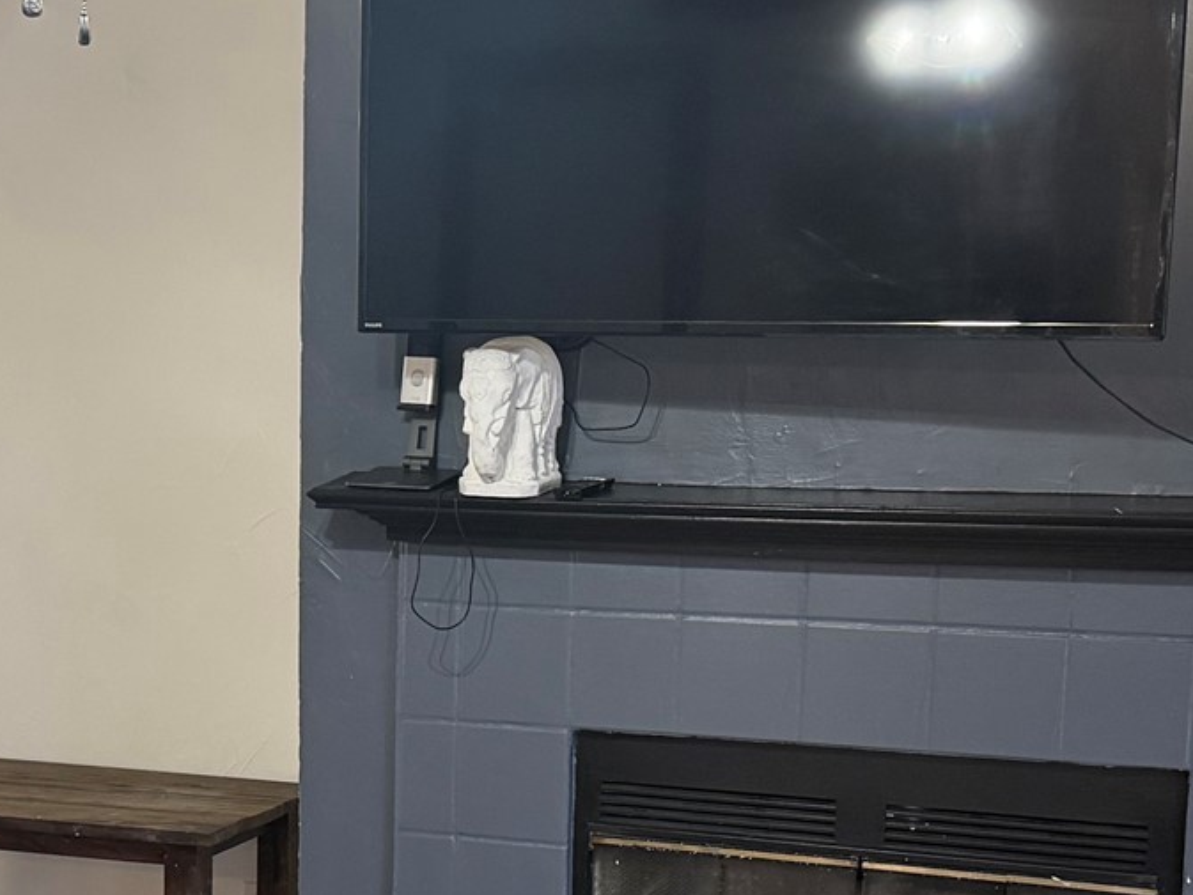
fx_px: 2516
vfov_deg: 20.0
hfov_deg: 26.1
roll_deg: -0.3
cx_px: 200
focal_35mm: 73
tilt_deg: -8.5
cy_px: 679
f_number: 1.78
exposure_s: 1/60
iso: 320
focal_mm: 6.76
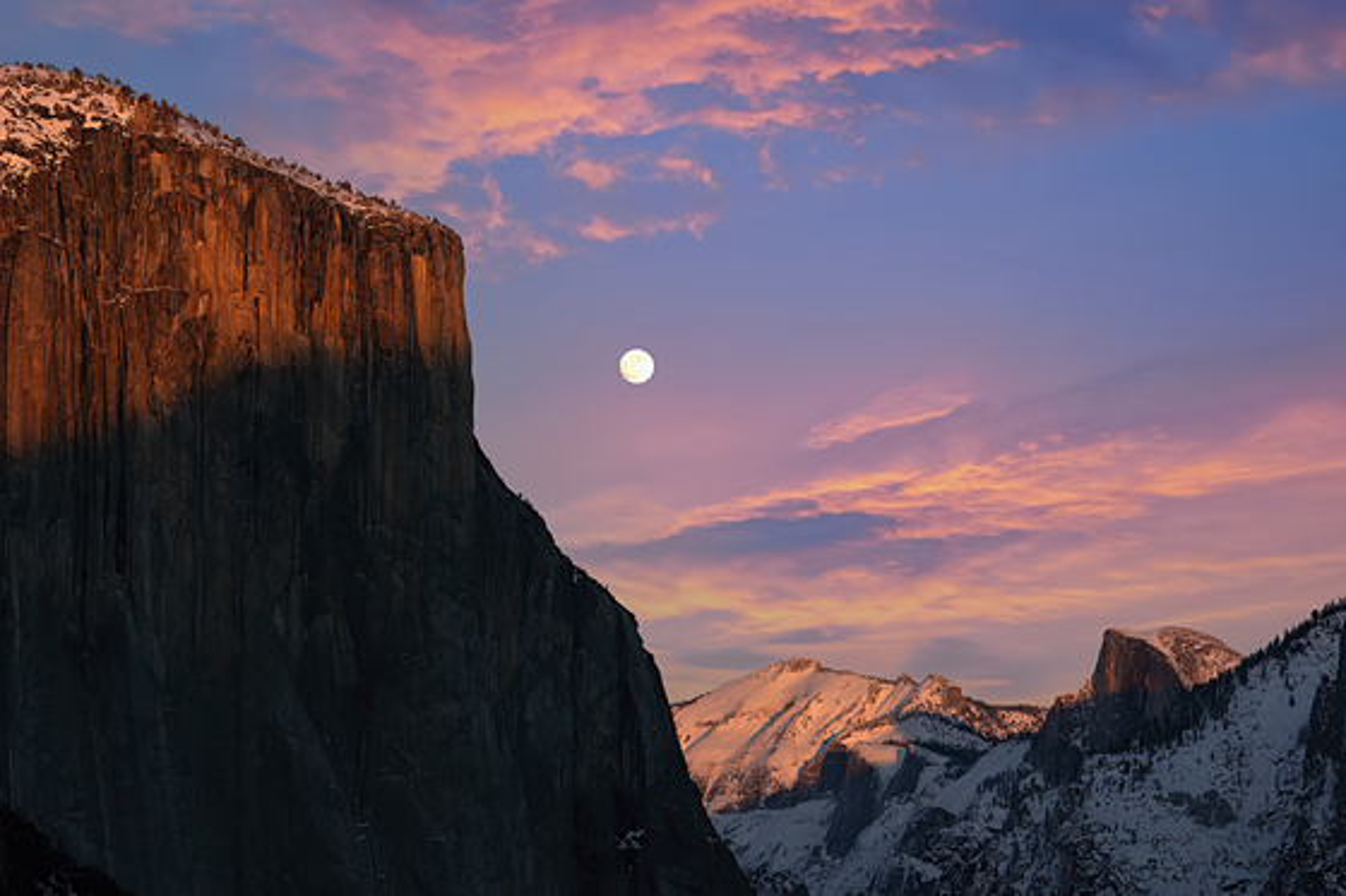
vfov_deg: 13.0
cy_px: 448
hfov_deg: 19.5
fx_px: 3924
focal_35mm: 105
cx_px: 673
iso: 500
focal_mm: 70
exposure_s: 1/250
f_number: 9
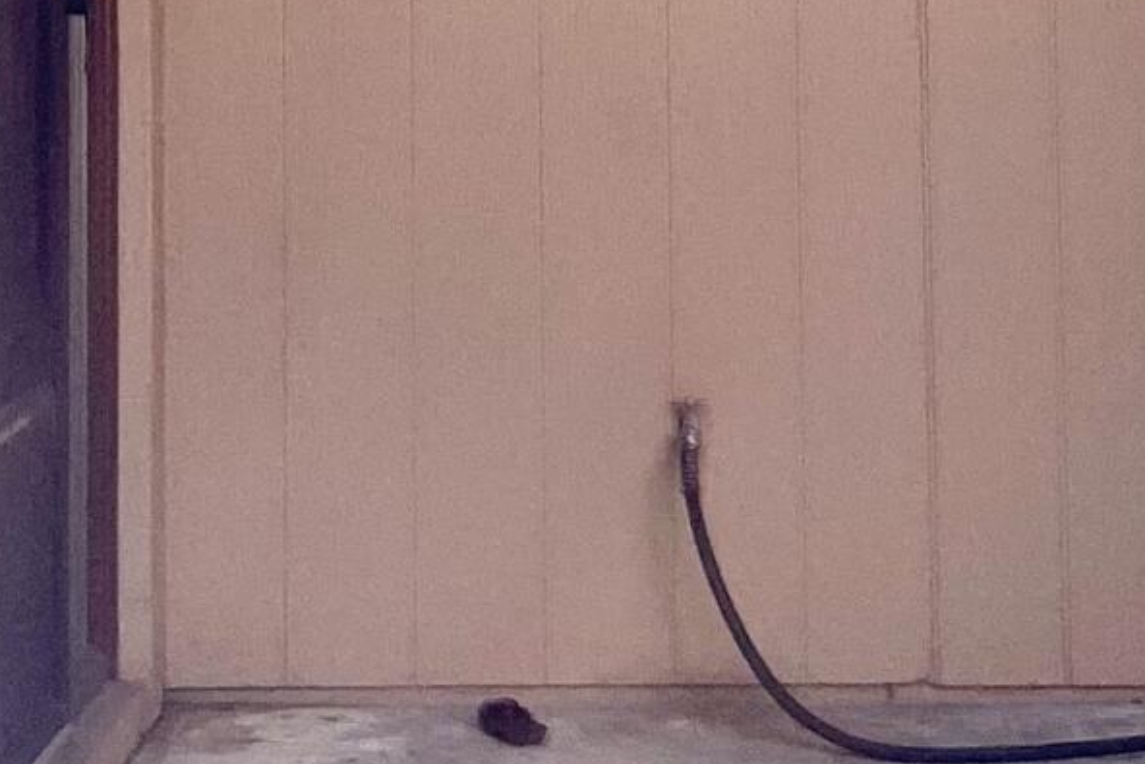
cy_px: -513
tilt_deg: +3.6
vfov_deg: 9.6
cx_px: 692
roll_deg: +0.8
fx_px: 4358
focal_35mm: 137
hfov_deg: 15.0
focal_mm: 4.2
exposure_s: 1/1276
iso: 32
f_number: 1.6
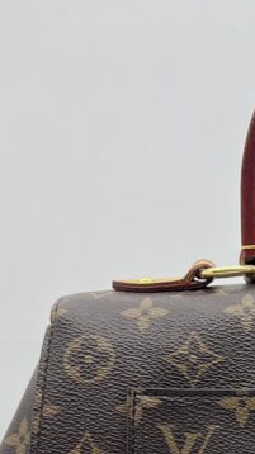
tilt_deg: -4.4
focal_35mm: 81
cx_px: 406
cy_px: 434
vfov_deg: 25.2
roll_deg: +0.6
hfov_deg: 13.8
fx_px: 975
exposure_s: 1/116
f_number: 1.5
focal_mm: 5.7
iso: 32
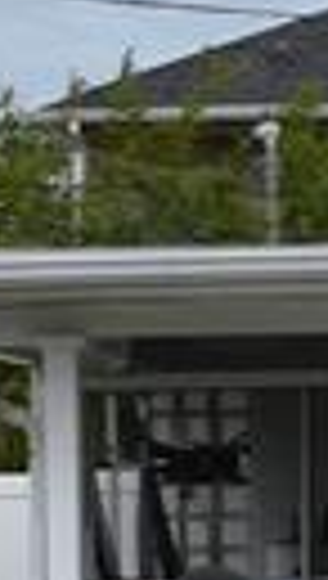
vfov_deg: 7.8
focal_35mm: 274
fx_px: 4217
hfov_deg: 4.2
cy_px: 598
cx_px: 1092
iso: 200
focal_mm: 22
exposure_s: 1/320
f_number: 9
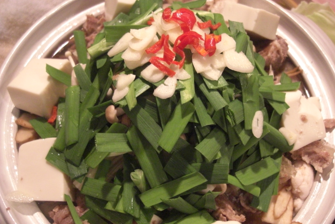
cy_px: 126
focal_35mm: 40
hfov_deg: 48.4
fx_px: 372
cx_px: 167
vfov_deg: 33.4
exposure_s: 1/30
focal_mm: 7.9
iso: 800
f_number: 2.8
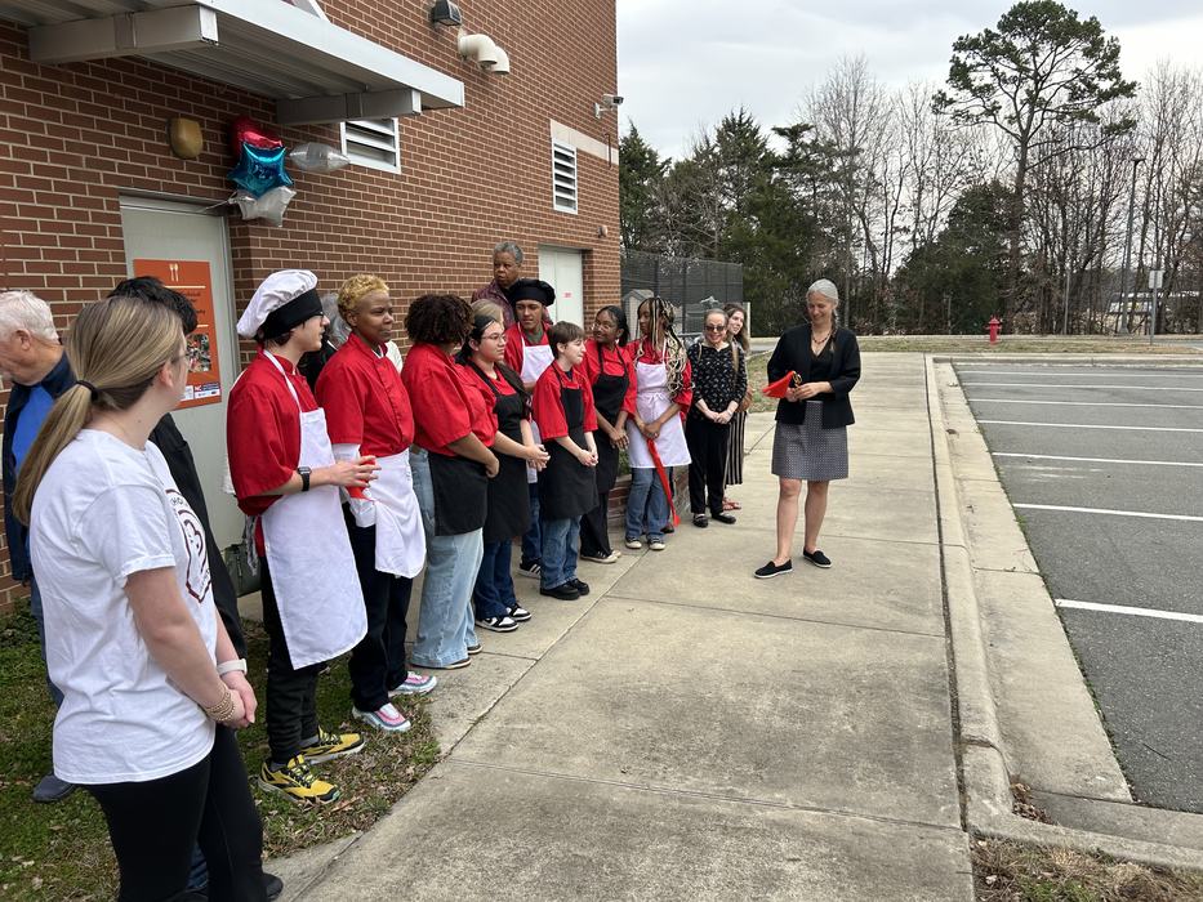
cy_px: 451
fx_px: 904
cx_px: 602
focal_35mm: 26
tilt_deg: -9.1
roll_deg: +1.7
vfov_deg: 53.1
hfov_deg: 67.3
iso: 50
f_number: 1.5
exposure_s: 1/991
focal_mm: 5.7
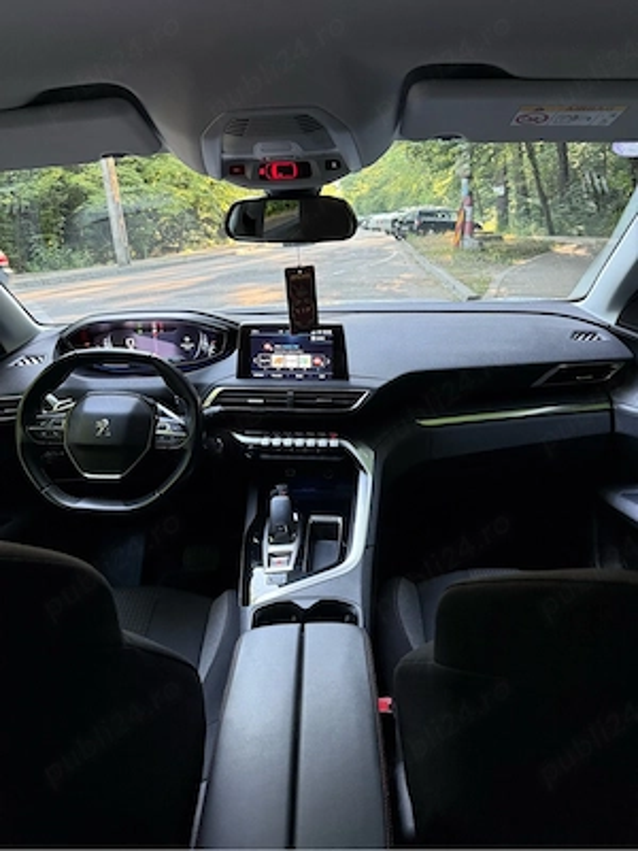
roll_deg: +3.7
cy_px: 426
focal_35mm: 24
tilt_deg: -17.2
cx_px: 319
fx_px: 590
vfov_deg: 71.6
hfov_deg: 56.8
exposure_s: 1/60
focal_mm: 6.76
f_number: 1.78
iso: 320
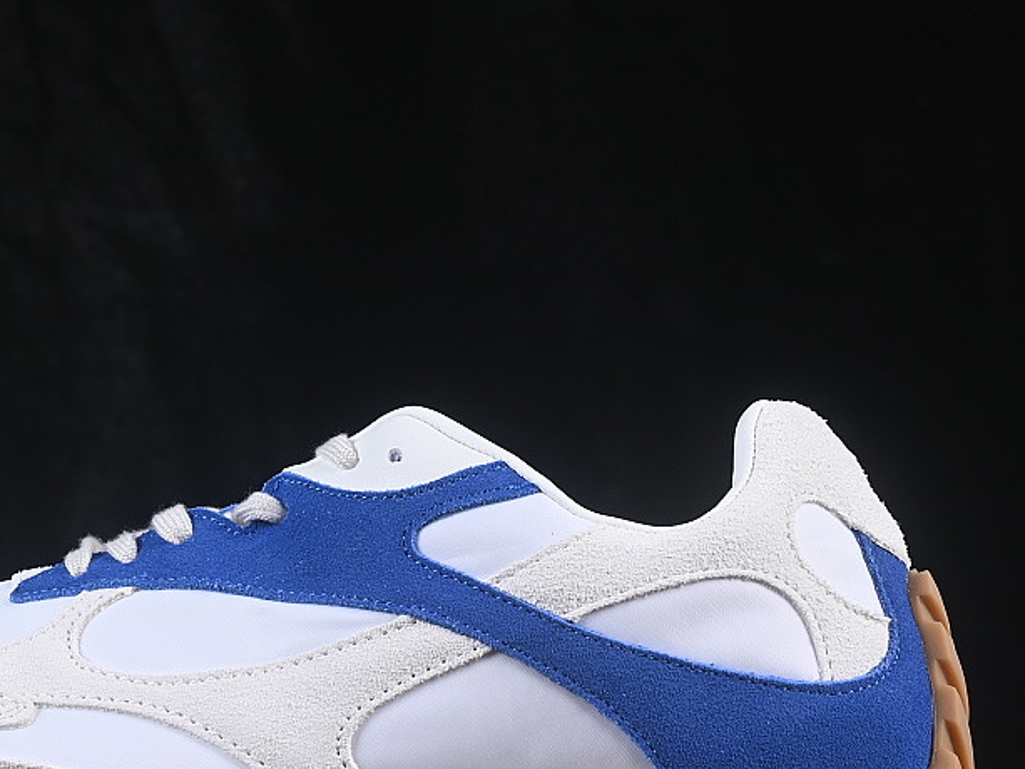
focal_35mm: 127
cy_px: 476
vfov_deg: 11.7
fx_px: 3761
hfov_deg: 15.5
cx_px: 380
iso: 160
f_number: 8
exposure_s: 1/80
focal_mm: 50
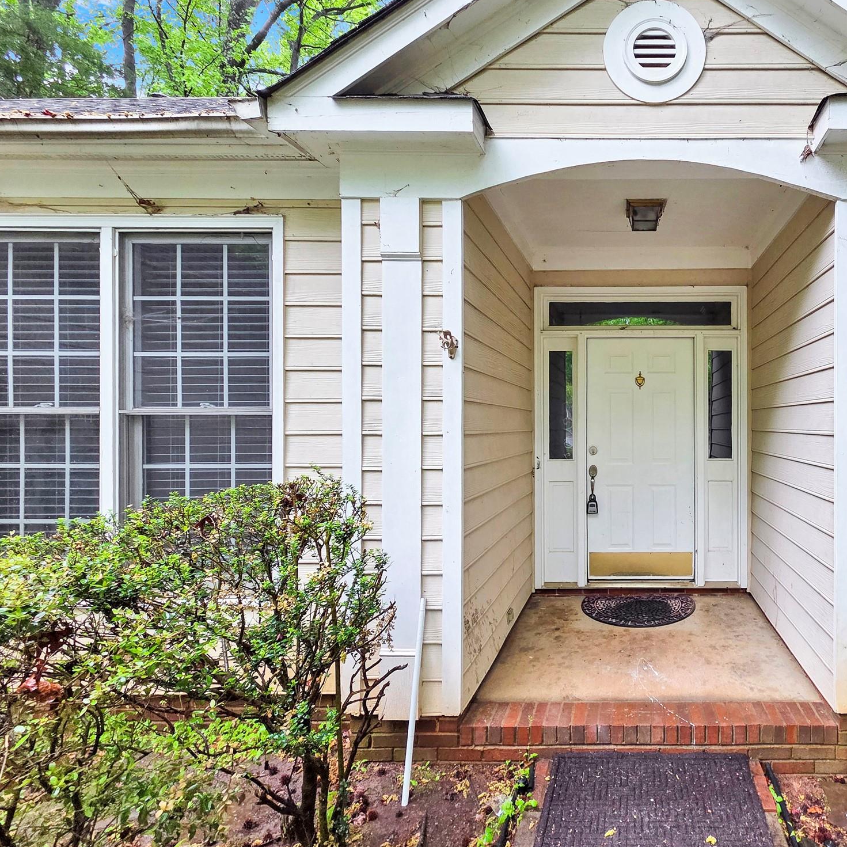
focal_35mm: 16
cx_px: 585
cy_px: 419
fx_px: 443
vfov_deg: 87.4
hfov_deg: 83.5
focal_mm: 2.2
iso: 320
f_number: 2.2
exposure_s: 1/359
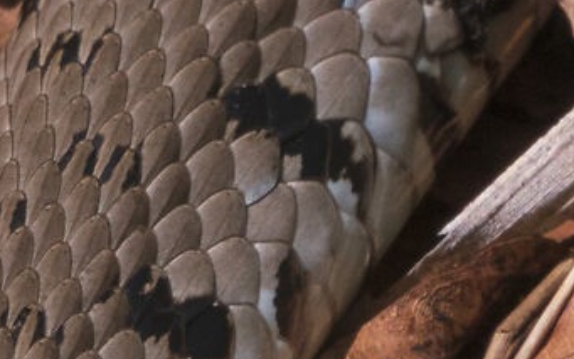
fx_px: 39321
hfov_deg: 0.8
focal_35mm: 2514
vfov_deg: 0.5
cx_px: 266
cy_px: 506
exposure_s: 1/160
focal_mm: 128.3
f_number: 9
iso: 200
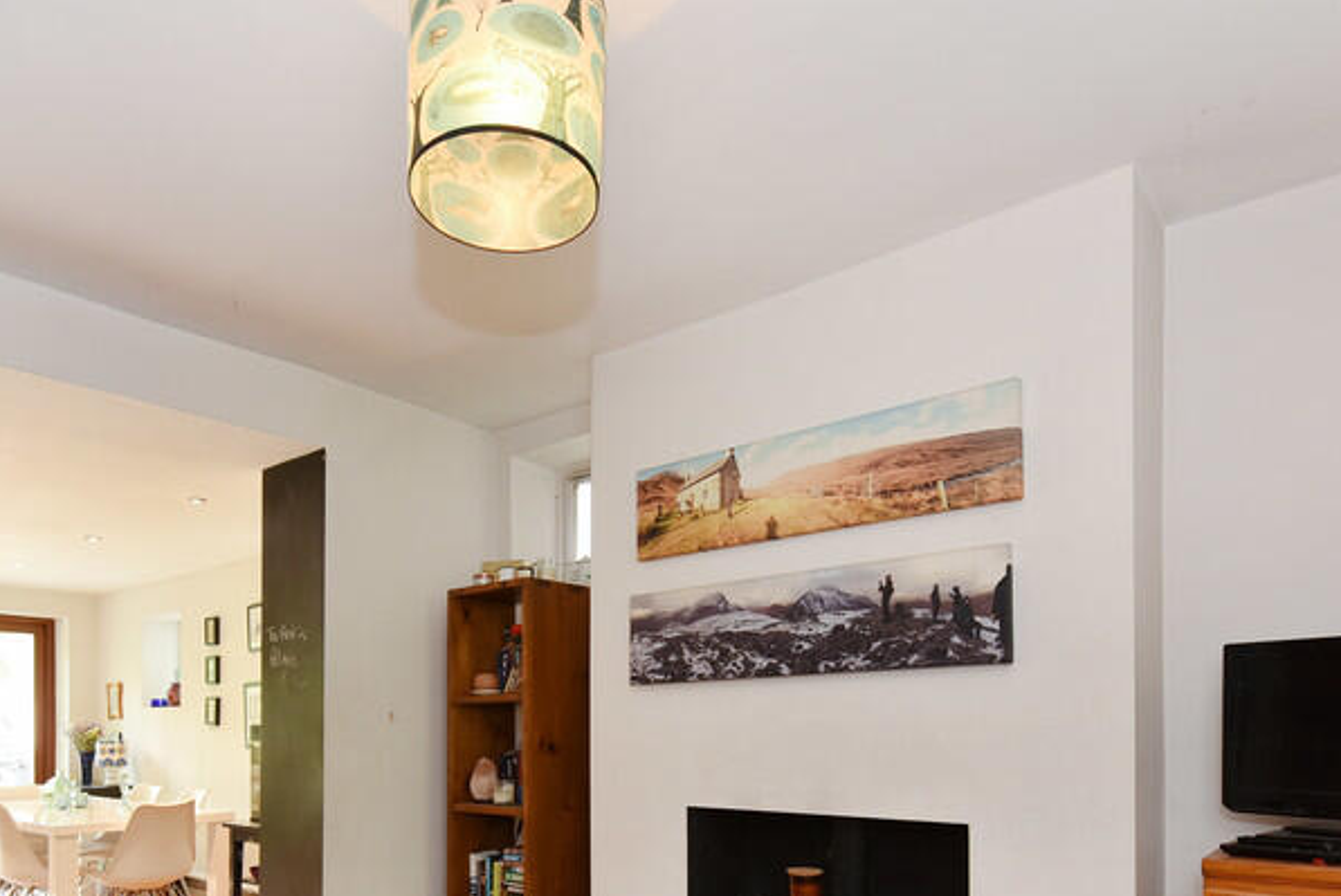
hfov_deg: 73.1
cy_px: 710
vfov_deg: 50.2
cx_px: 555
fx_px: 895
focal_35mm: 24
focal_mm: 14
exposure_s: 1/15
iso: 400
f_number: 8
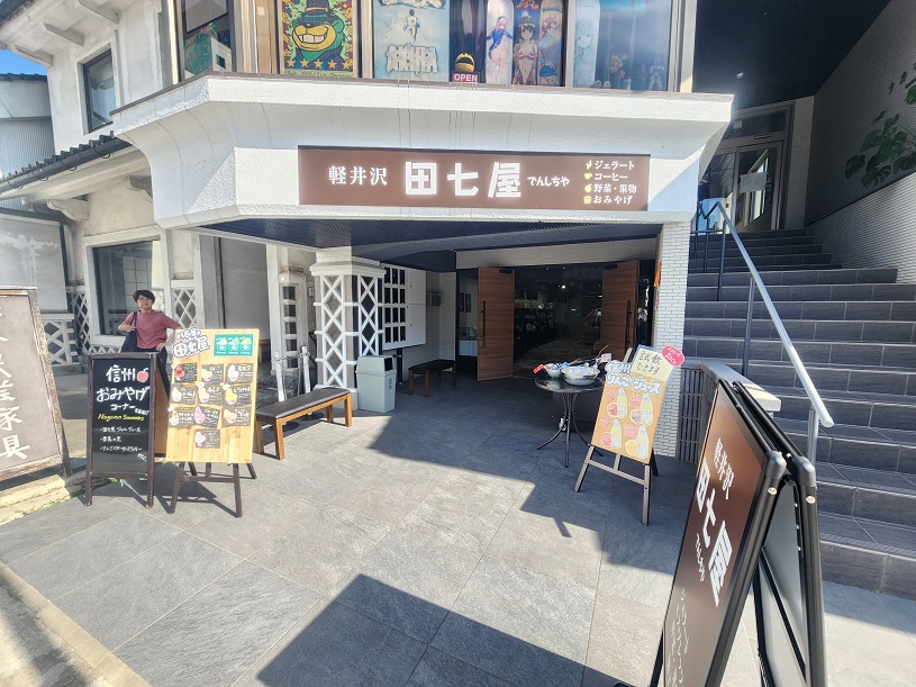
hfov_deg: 106.2
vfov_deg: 89.9
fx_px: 344
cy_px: 344
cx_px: 458
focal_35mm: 13
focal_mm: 2.2
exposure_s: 1/251
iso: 50
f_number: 2.2
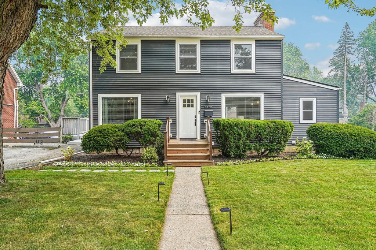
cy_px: 125
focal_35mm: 22
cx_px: 188
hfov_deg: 78.6
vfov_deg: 57.2
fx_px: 230
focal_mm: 22
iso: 400
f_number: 8
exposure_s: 1/320
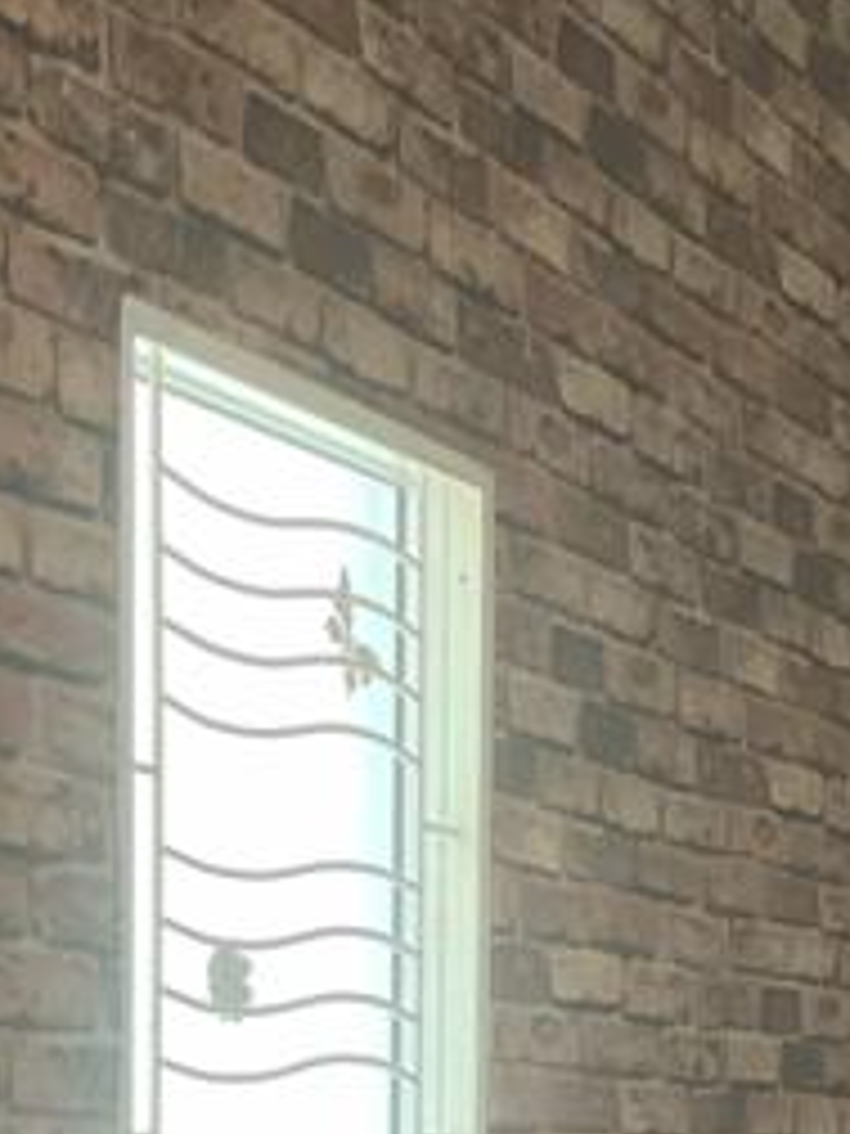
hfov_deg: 14.4
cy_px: 1449
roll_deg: -0.5
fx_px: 3241
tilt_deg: -5.0
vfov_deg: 18.5
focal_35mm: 99
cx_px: 1046
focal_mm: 3
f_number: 1.8
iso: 80
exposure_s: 1/50
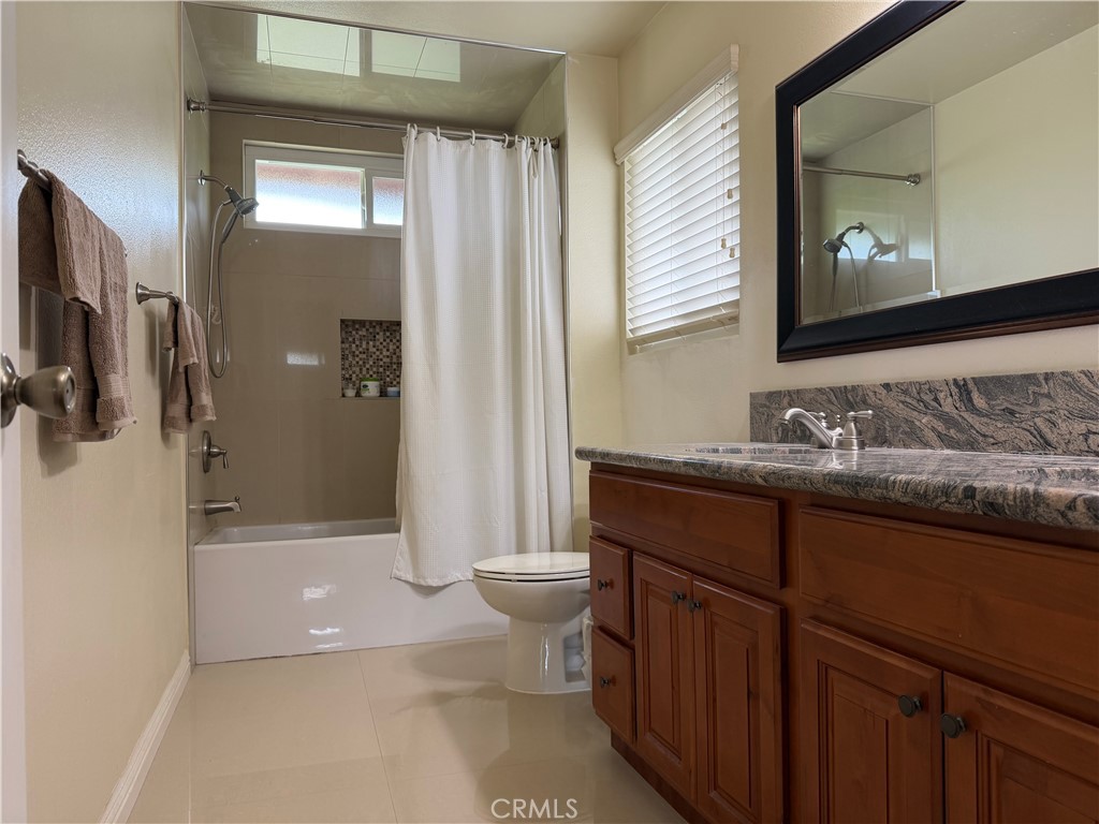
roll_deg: +1.4
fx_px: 762
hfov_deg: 71.6
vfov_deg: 56.8
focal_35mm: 24
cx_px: 550
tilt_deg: +0.3
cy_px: 412
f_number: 1.78
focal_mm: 6.76
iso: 125
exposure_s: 1/60
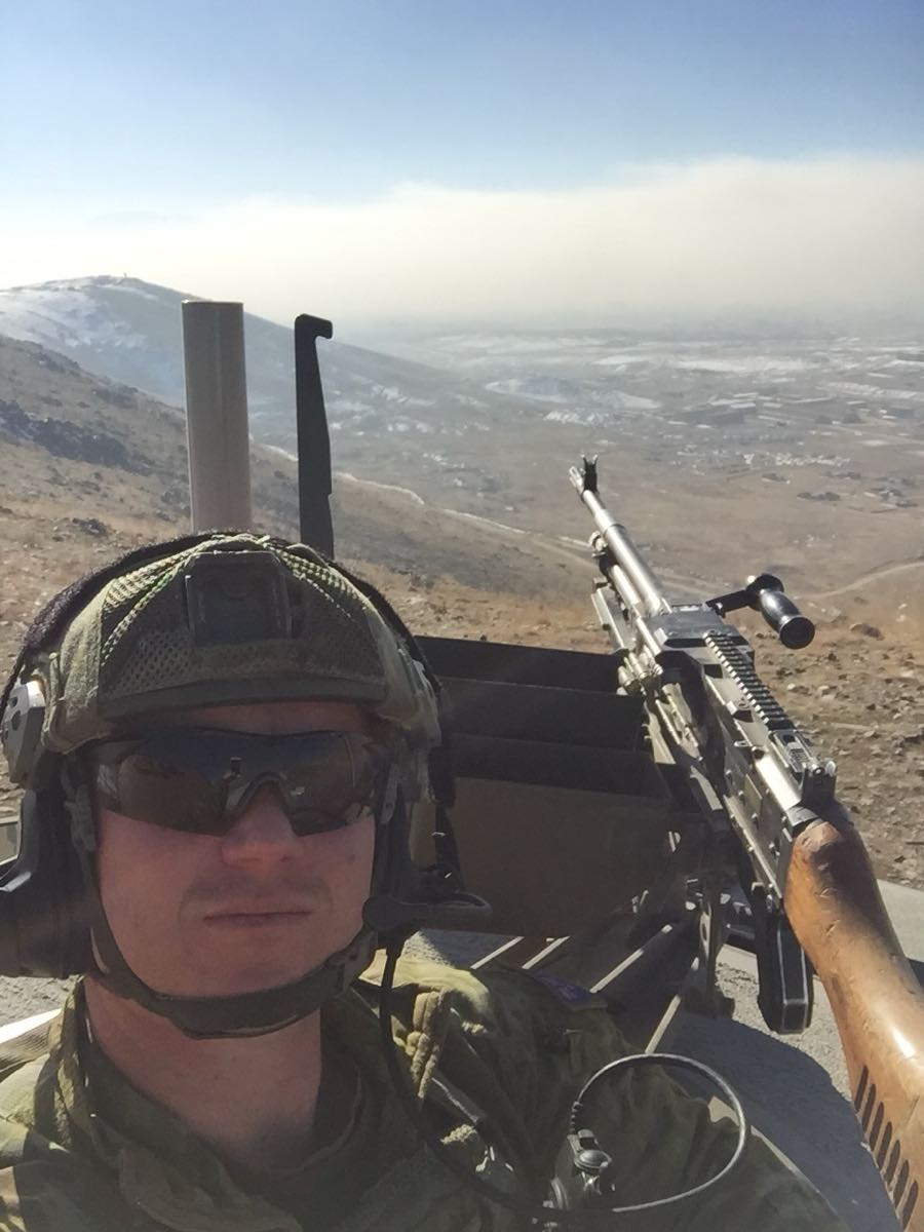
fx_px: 1103
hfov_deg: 45.4
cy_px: 616
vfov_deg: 58.4
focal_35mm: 31
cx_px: 462
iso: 32
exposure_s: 1/1522
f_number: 2.2
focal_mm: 2.65
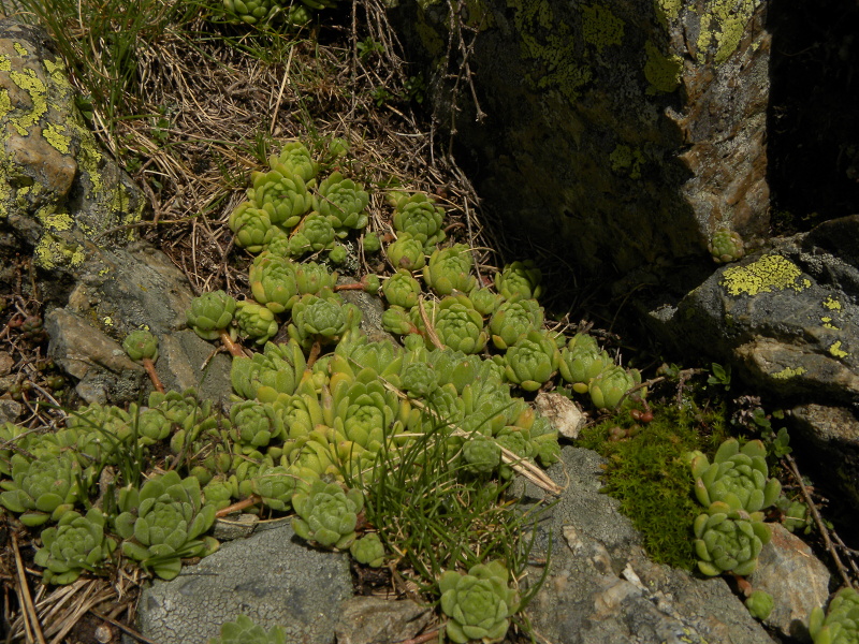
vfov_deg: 38.7
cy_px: 322
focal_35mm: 37
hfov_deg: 50.1
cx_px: 430
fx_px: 918
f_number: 7.1
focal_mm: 6.6
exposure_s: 1/640
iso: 64
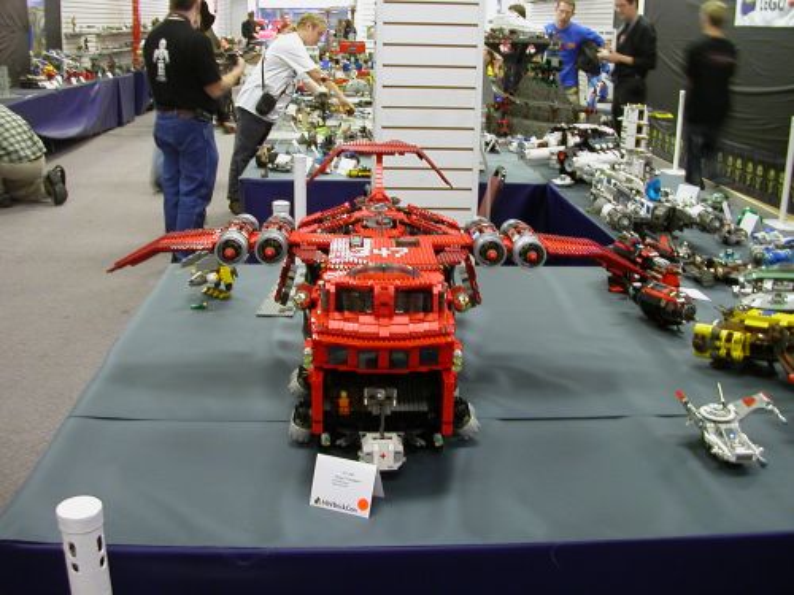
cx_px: 397
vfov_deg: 38.7
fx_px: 849
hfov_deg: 50.1
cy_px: 298
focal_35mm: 37
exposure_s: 1/7.1
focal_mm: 5.6
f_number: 2.7
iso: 100
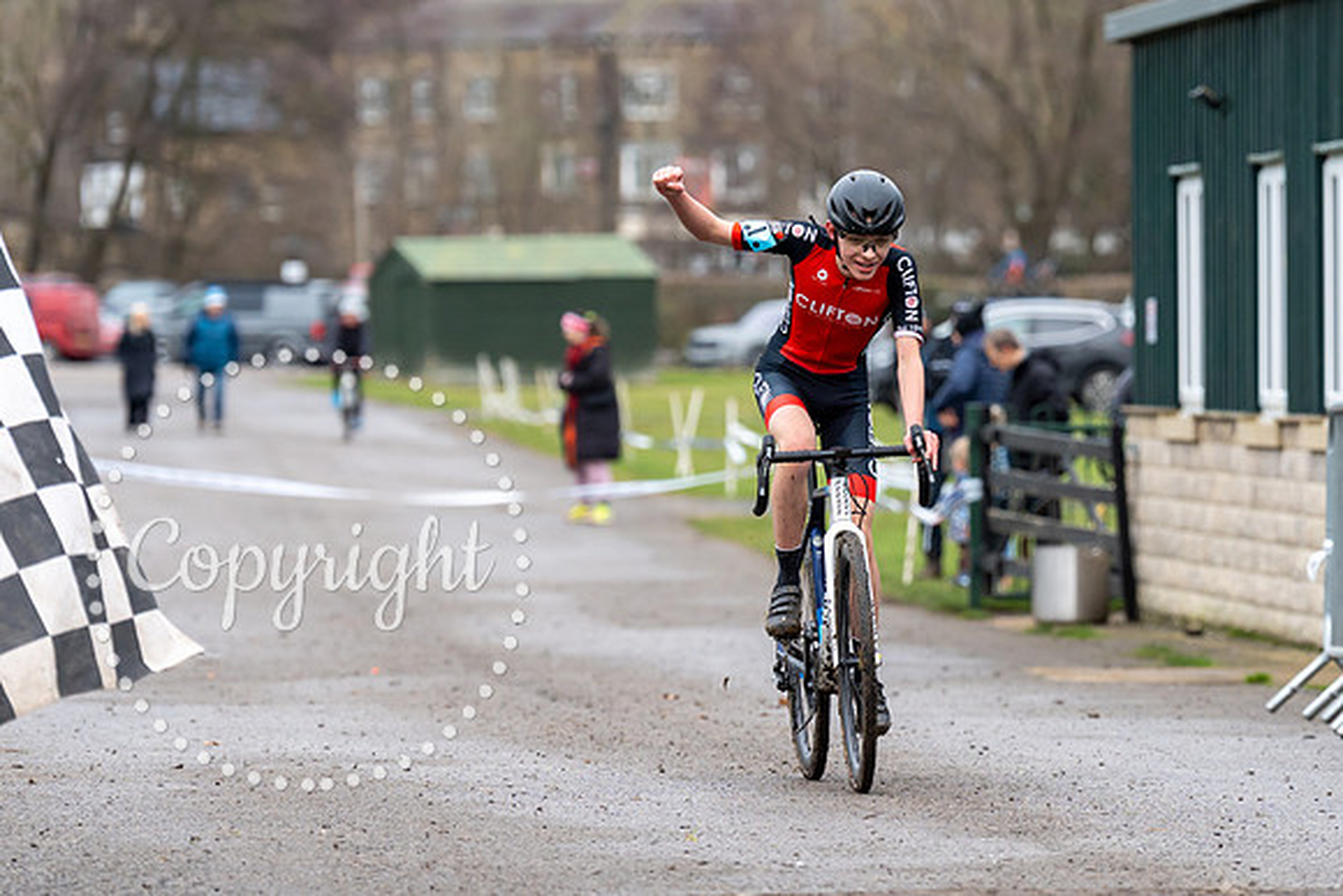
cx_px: 843
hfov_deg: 7.6
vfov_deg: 5.1
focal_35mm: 271
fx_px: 10102
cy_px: 257
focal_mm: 156
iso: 800
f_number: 3.2
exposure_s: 1/1000
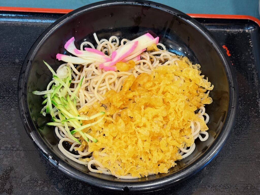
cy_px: 98
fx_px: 391
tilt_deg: -58.8
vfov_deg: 28.0
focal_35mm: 52
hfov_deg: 36.8
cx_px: 130
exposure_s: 1/50
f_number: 1.6
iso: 64
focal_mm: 5.96
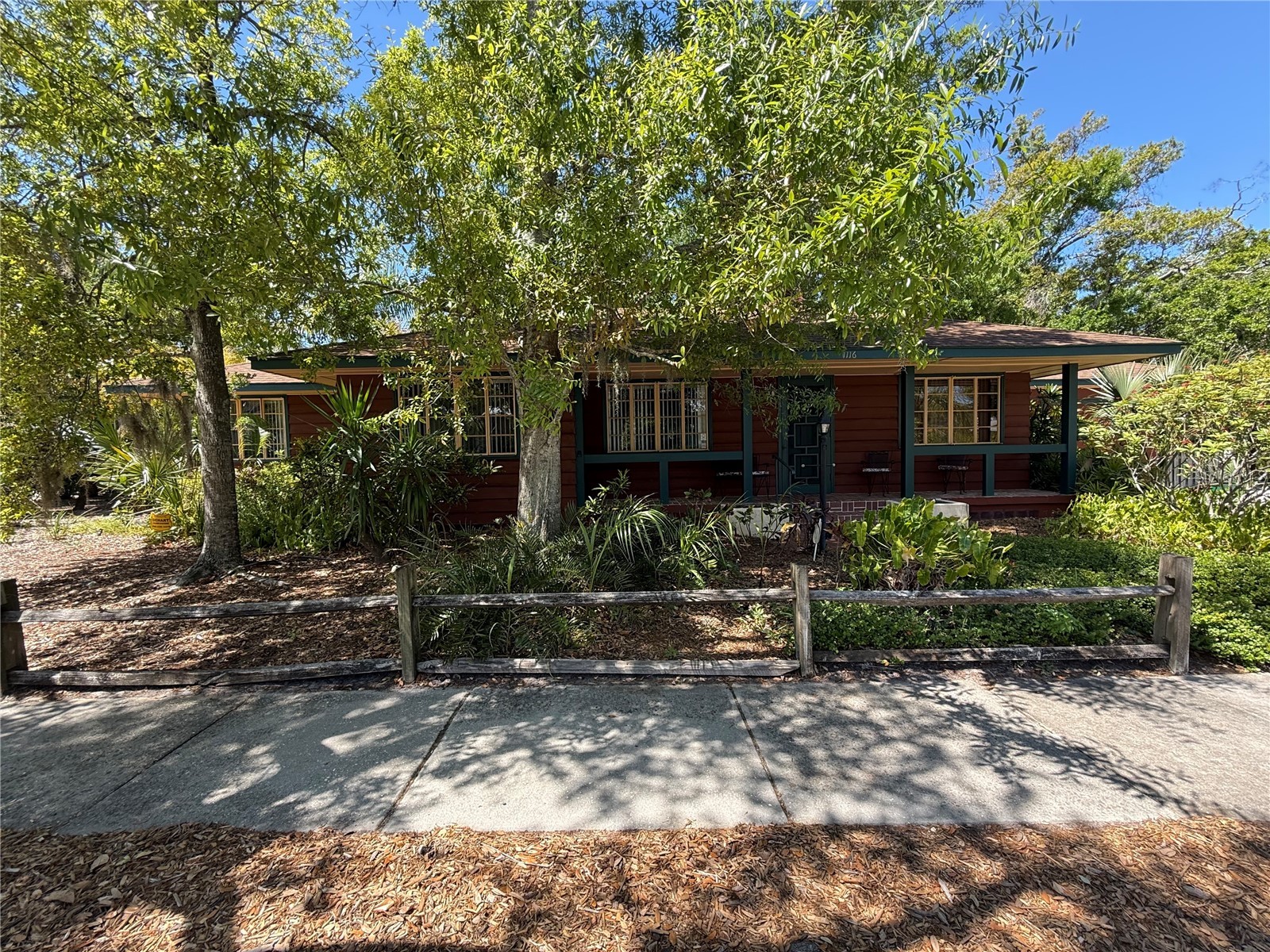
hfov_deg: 102.1
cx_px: 635
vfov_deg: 85.7
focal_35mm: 14
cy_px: 476
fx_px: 514
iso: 64
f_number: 2.2
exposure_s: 1/225
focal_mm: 2.22
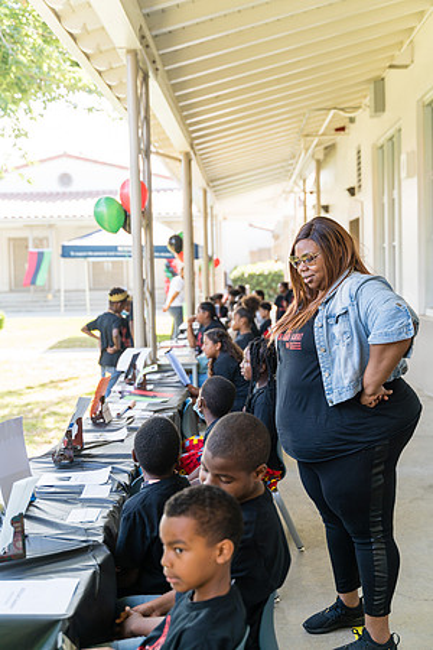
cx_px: 216
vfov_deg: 43.6
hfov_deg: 29.9
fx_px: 812
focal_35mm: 45
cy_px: 325
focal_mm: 45
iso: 200
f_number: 2.8
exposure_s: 1/200
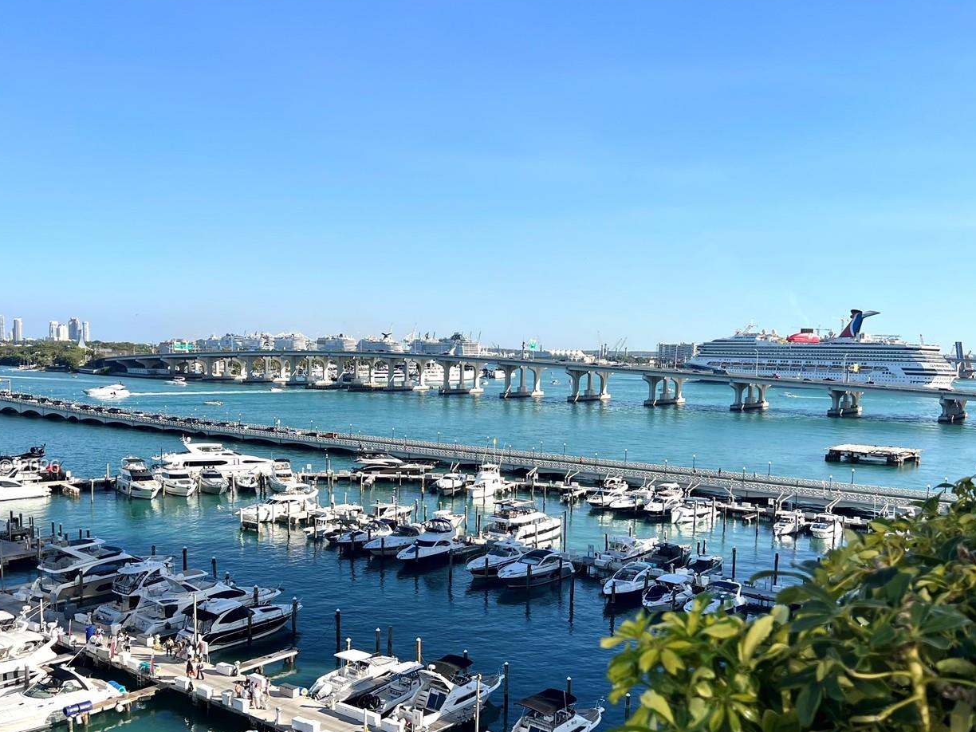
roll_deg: -0.7
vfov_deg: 41.4
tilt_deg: -8.2
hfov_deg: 53.9
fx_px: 959
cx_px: 450
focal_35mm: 34
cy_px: 468
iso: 50
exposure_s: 1/4444
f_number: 1.5
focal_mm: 5.7
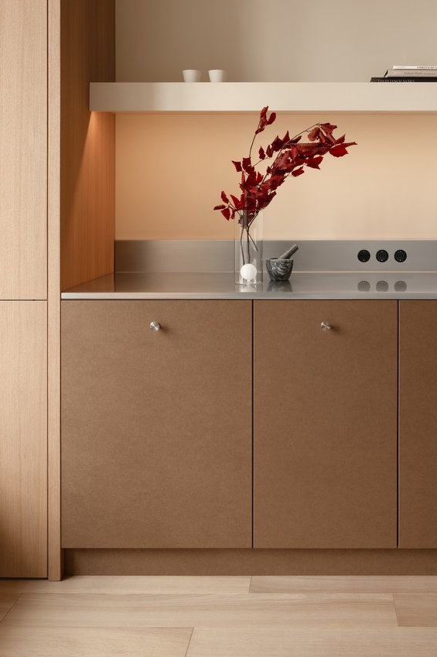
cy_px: 205
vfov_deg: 44.6
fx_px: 784
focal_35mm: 43
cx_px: 306
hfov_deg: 30.8
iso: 250
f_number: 13
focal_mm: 30
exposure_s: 1/10
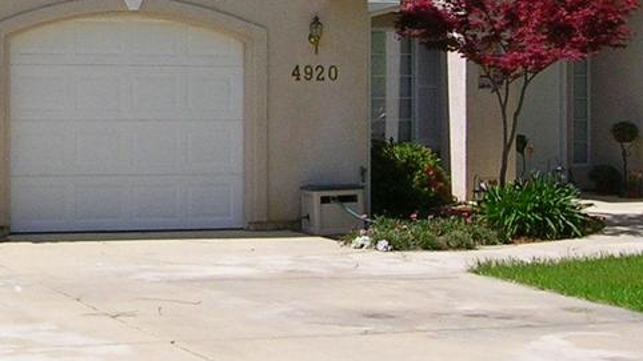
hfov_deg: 19.4
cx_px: 224
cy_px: 11
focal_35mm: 110
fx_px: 1875
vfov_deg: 10.9
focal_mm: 5.8
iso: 50
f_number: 5.6
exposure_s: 1/414
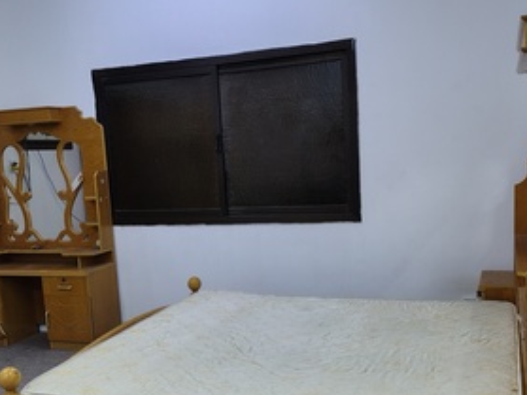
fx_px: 624
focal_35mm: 41
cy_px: 245
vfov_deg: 34.9
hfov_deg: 45.7
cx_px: 239
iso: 957
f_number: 1.7
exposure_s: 1/60
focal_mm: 4.71
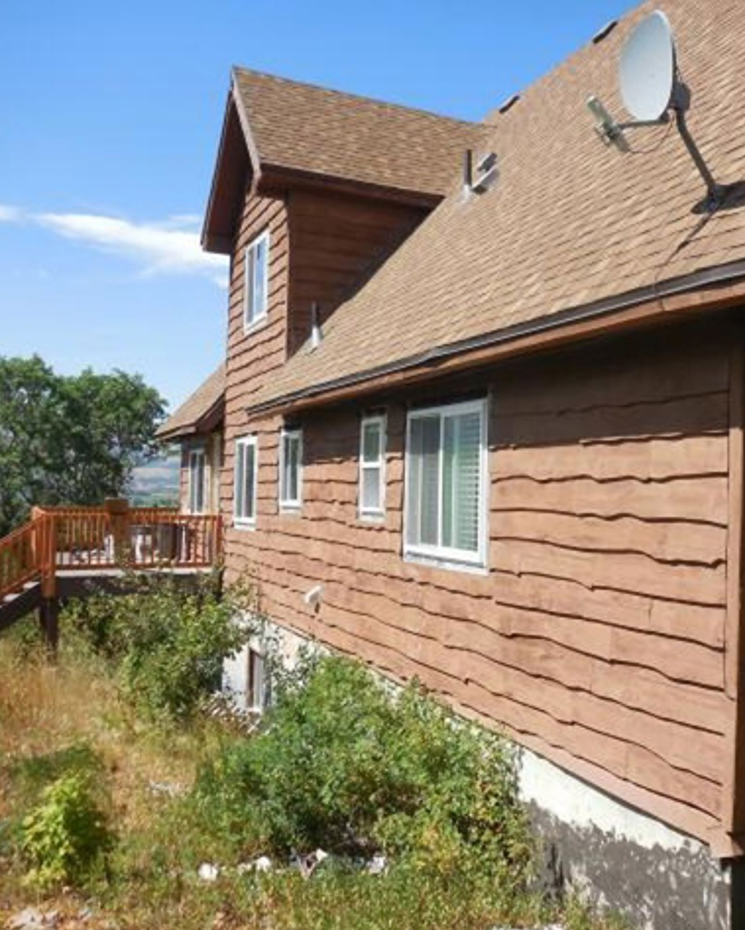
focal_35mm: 33
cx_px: 513
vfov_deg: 54.2
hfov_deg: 43.8
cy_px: 468
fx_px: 909
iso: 125
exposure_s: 1/800
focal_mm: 4.5
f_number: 3.7
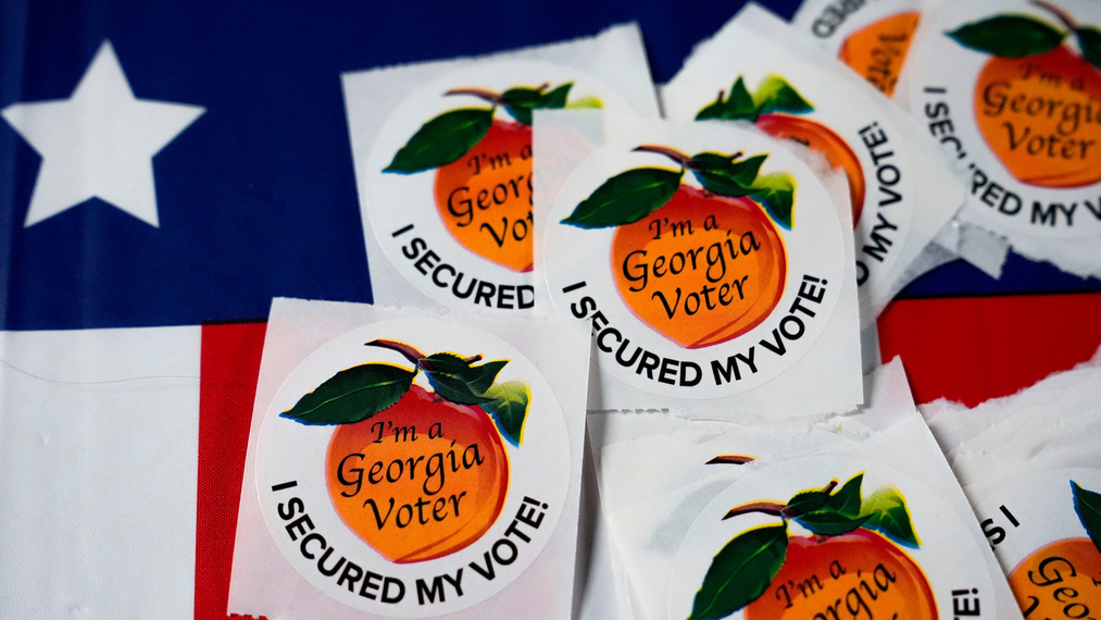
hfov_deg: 38.5
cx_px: 550
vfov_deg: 22.2
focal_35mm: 54
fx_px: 1577
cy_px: 355
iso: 5000
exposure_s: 1/500
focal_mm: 51
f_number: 3.5
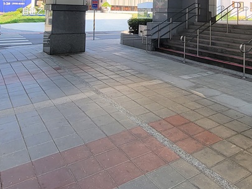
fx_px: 233
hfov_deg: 56.5
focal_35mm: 32
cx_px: 147
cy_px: -6
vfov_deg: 38.5
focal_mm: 2.2
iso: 50
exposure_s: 1/334
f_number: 2.2
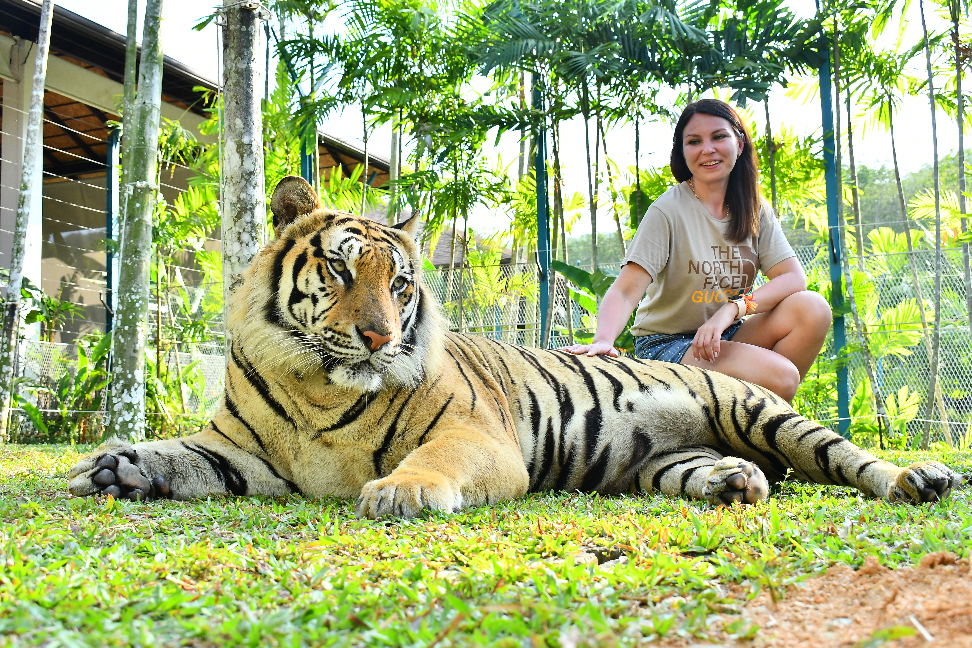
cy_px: 324
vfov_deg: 31.9
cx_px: 486
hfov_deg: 46.4
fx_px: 1134
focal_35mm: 42
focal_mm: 28
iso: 800
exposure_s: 1/500
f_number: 7.1
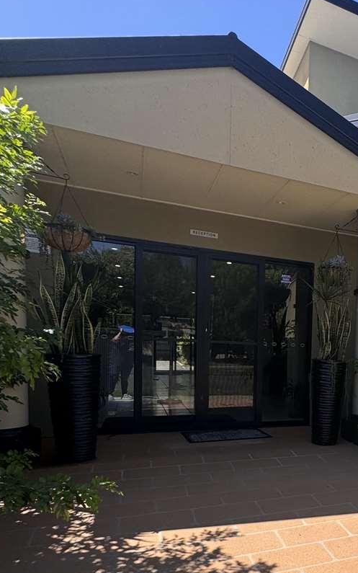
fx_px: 437
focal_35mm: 28
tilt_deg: -3.5
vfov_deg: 64.6
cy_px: 386
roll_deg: -3.0
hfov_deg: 39.6
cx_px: 353
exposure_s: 1/1063
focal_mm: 2.22
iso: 50
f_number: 2.2
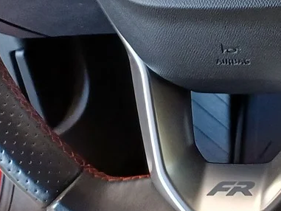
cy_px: -162
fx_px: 853
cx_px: 437
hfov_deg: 16.8
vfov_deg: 12.9
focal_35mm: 105
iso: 320
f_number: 1.8
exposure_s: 1/33.3
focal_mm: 4.65
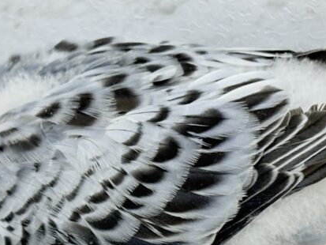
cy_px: 134
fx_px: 1422
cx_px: 141
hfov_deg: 13.1
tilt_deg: -17.6
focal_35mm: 151
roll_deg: -1.8
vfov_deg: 9.8
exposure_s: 1/100
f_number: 1.6
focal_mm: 5.96
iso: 80
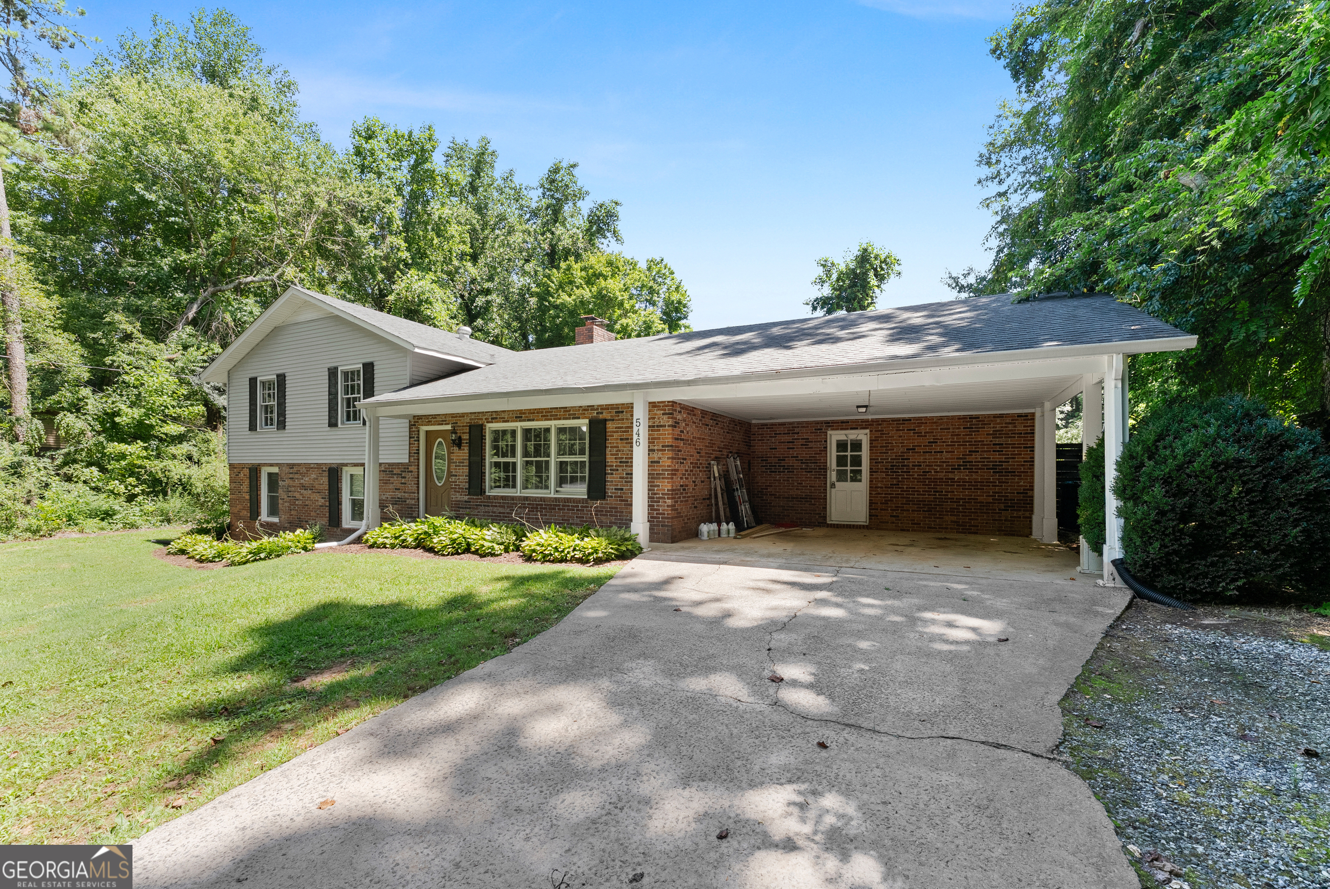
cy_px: 444
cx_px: 665
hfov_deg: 104.2
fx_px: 517
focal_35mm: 14
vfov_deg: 81.3
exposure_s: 1/200
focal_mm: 14
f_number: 7.1
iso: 640
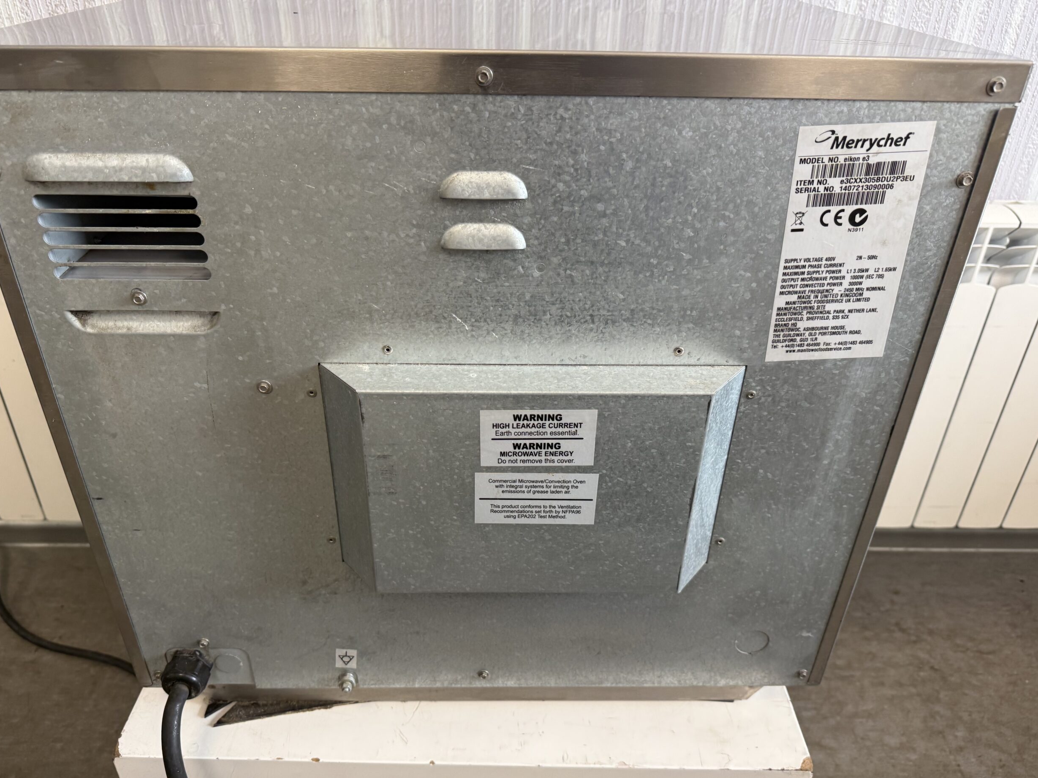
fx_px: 750
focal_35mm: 25
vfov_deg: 54.9
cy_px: 398
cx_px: 504
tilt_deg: -30.7
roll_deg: -0.7
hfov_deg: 69.4
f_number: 1.78
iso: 160
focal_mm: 6.76
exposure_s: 1/100
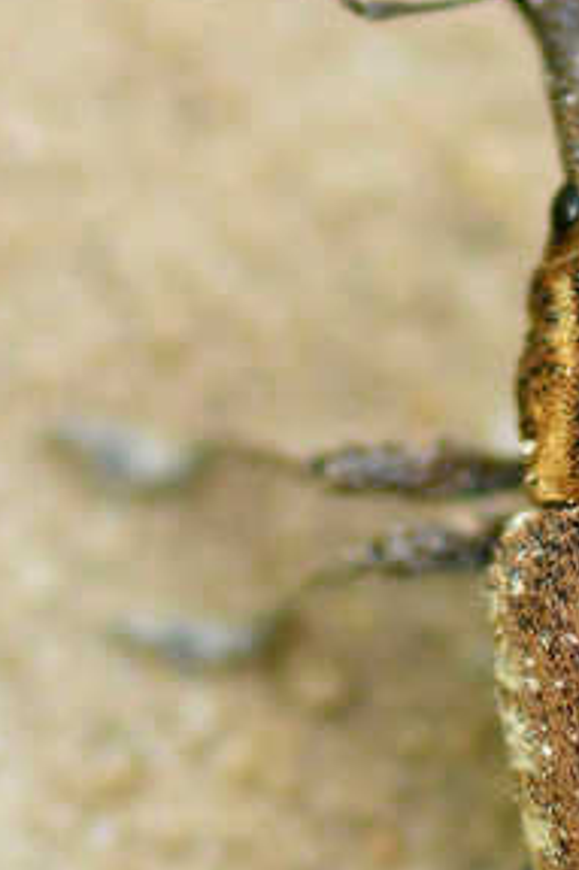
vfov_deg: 6.2
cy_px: 561
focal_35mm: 335
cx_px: 631
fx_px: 8091
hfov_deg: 4.1
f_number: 8
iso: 400
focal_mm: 100
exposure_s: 1/250
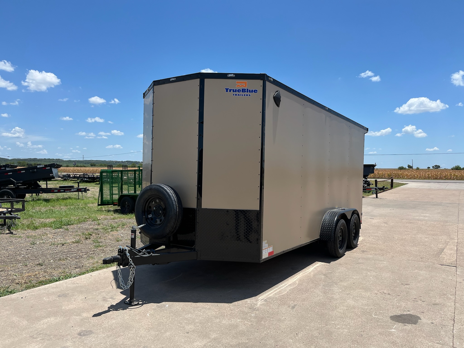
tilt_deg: -1.5
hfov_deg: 67.3
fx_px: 349
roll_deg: -2.6
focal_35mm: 26
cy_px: 174
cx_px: 232
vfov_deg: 53.1
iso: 50
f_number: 1.6
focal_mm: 5.1
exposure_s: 1/3521
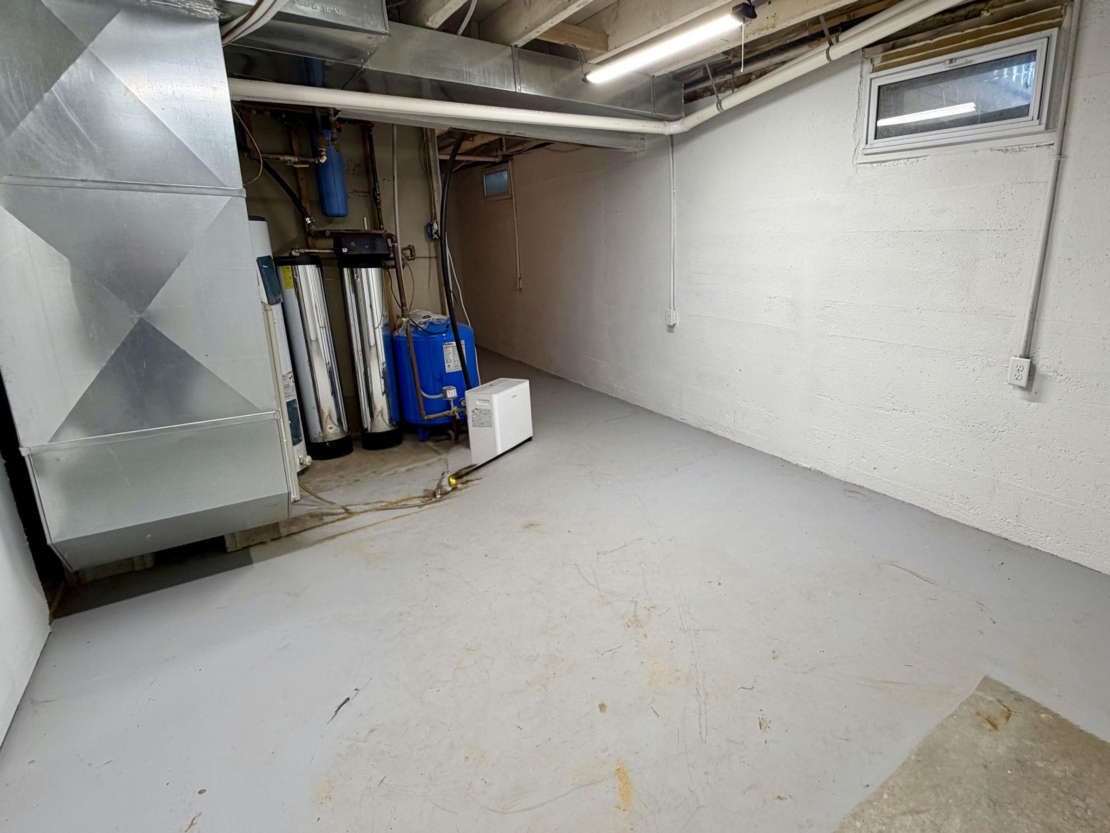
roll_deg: +0.6
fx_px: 577
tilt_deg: -13.9
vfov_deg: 71.5
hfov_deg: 86.1
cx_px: 691
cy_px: 386
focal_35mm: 18
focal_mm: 2.22
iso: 64
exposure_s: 1/120
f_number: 2.2
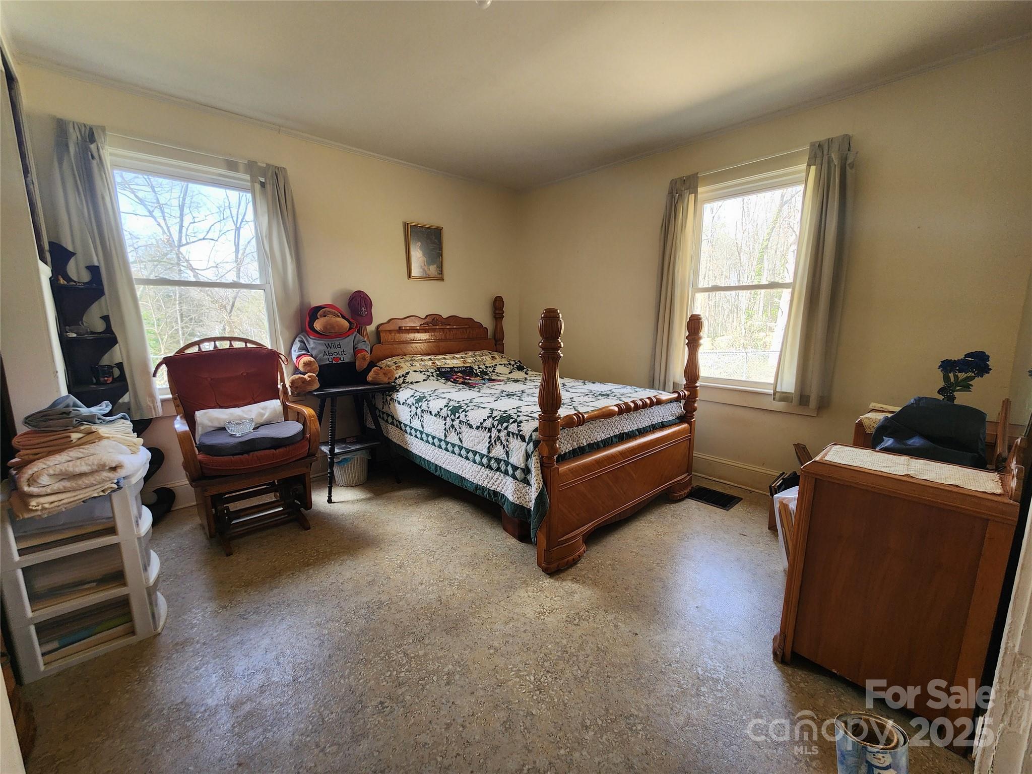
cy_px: 387
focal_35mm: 13
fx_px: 388
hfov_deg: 106.2
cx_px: 516
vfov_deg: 89.9
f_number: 2.2
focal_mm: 2.2
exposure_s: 1/60
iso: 160
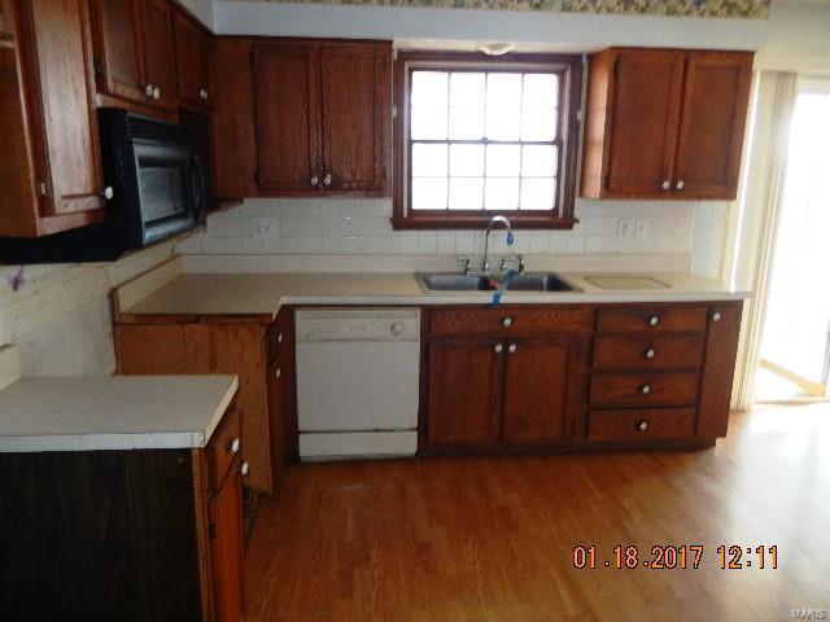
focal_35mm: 25
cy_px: 311
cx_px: 415
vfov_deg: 54.9
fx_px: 599
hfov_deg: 69.4
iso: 200
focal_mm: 4.5
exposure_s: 1/30
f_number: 3.4
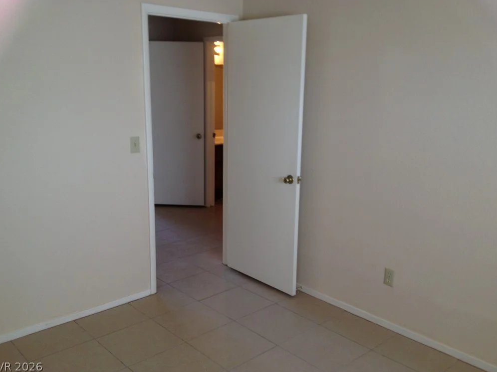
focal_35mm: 36
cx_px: 244
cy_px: 184
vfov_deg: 39.7
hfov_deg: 51.4
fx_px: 517
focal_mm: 4.28
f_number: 2.4
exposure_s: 1/20
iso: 50
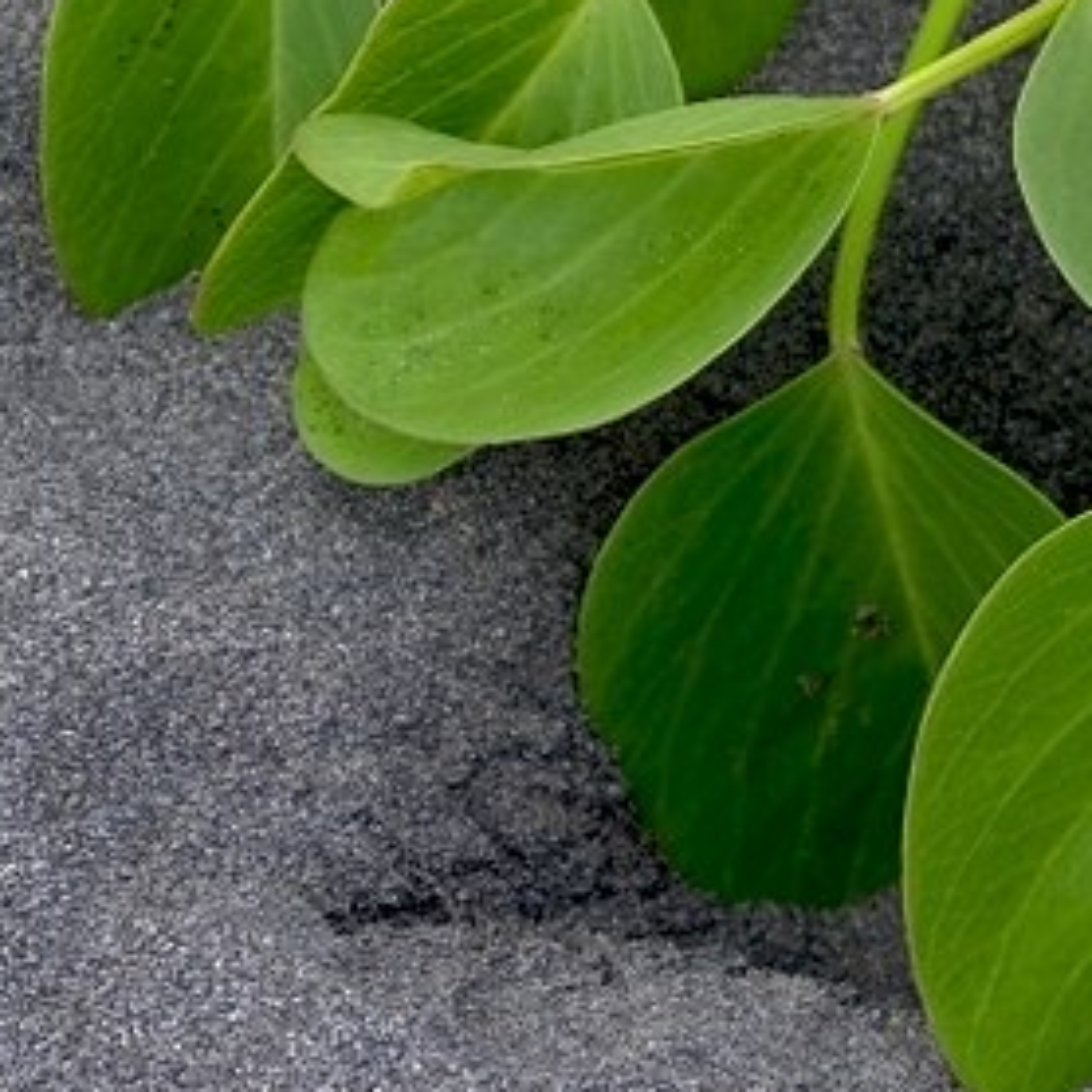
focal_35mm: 350
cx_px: 2349
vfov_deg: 5.0
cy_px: 130
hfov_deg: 4.9
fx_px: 12492
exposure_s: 1/52
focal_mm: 70
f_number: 5.6
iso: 400
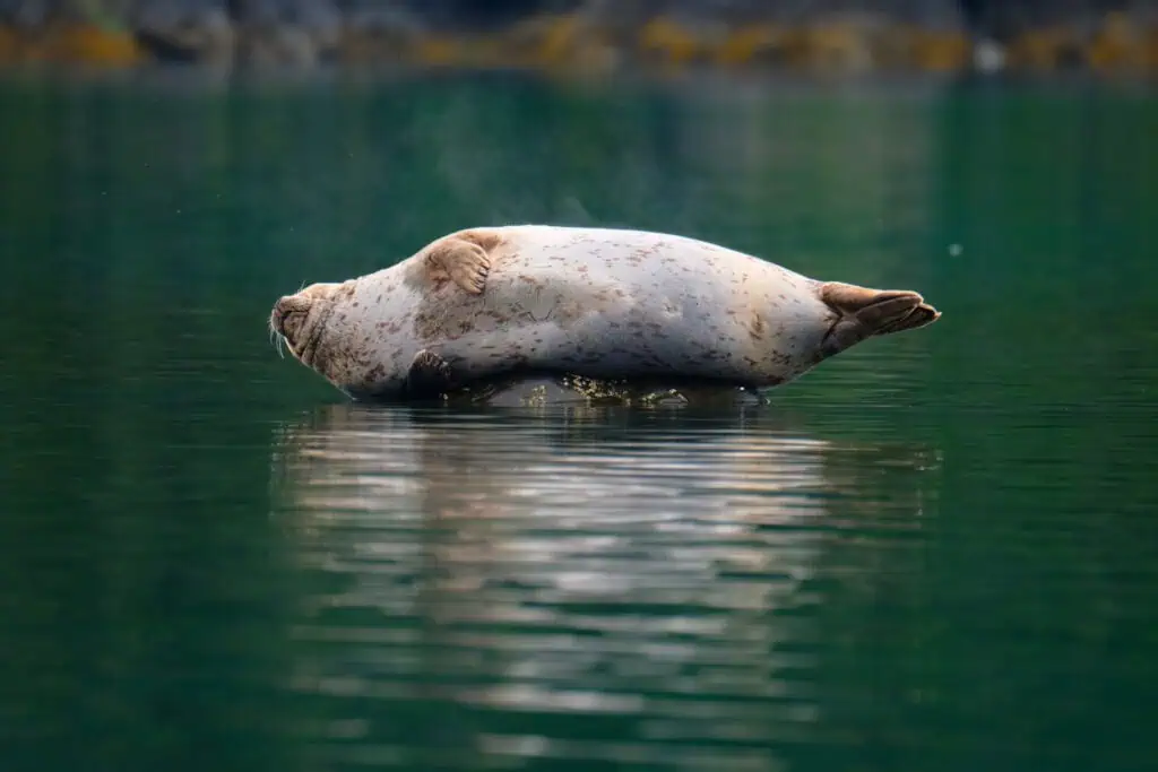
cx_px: 579
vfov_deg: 2.3
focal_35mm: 600
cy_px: 386
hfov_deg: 3.4
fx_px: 19301
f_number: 5.6
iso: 200
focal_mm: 400
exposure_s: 1/105
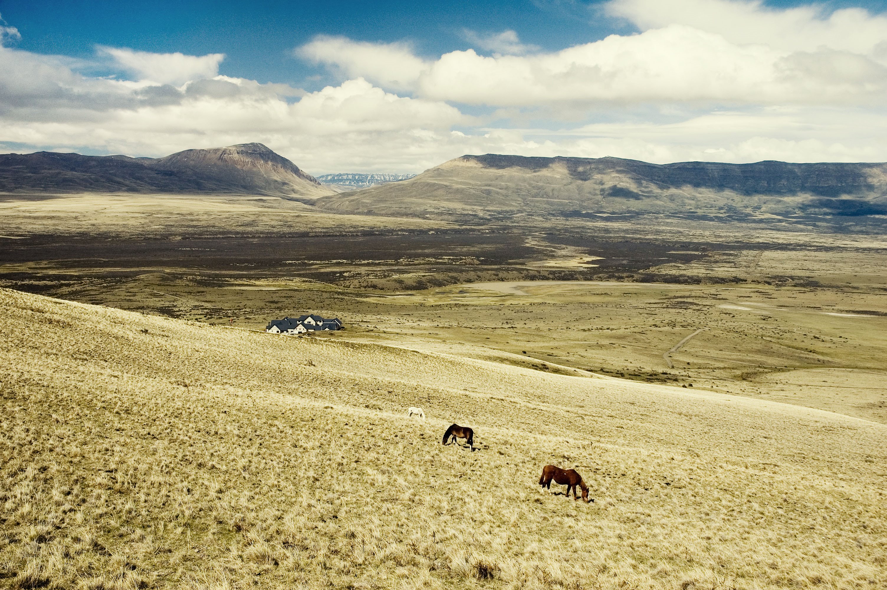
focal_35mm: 38
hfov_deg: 51.3
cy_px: 295
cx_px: 444
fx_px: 923
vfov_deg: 35.4
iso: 200
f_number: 8
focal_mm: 25
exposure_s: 1/400
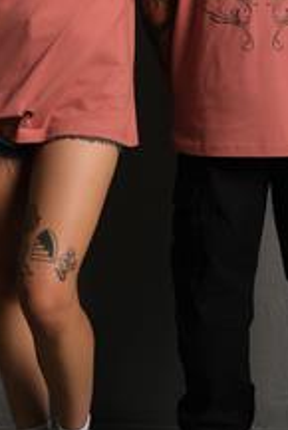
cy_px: 70
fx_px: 1066
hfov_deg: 15.4
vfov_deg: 22.5
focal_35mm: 89
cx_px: 181
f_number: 5
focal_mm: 22.3
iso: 160
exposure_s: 1/160
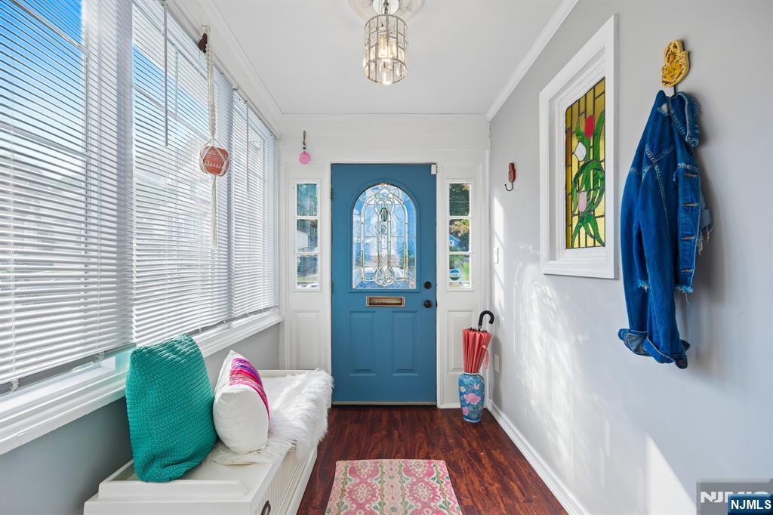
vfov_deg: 77.3
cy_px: 258
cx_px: 386
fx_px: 322
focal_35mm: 15
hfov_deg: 100.4
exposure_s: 1/60
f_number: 5.6
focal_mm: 9.9
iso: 160
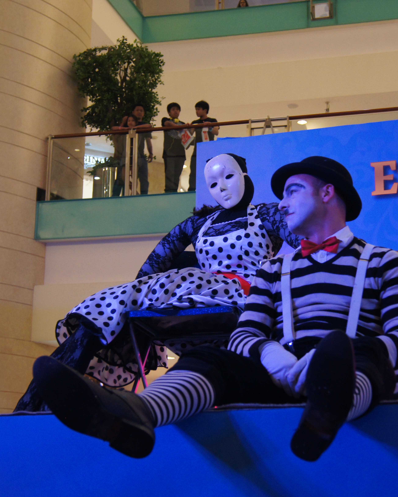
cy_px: 250
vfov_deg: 29.6
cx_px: 278
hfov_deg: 23.7
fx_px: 942
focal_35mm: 64
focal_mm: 30
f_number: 4.5
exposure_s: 1/50
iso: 1000
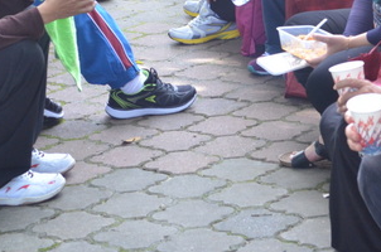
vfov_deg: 10.9
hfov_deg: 16.6
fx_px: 1302
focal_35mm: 123
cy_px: -19
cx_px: 227
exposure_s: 1/125
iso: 1000
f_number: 4.5
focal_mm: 31
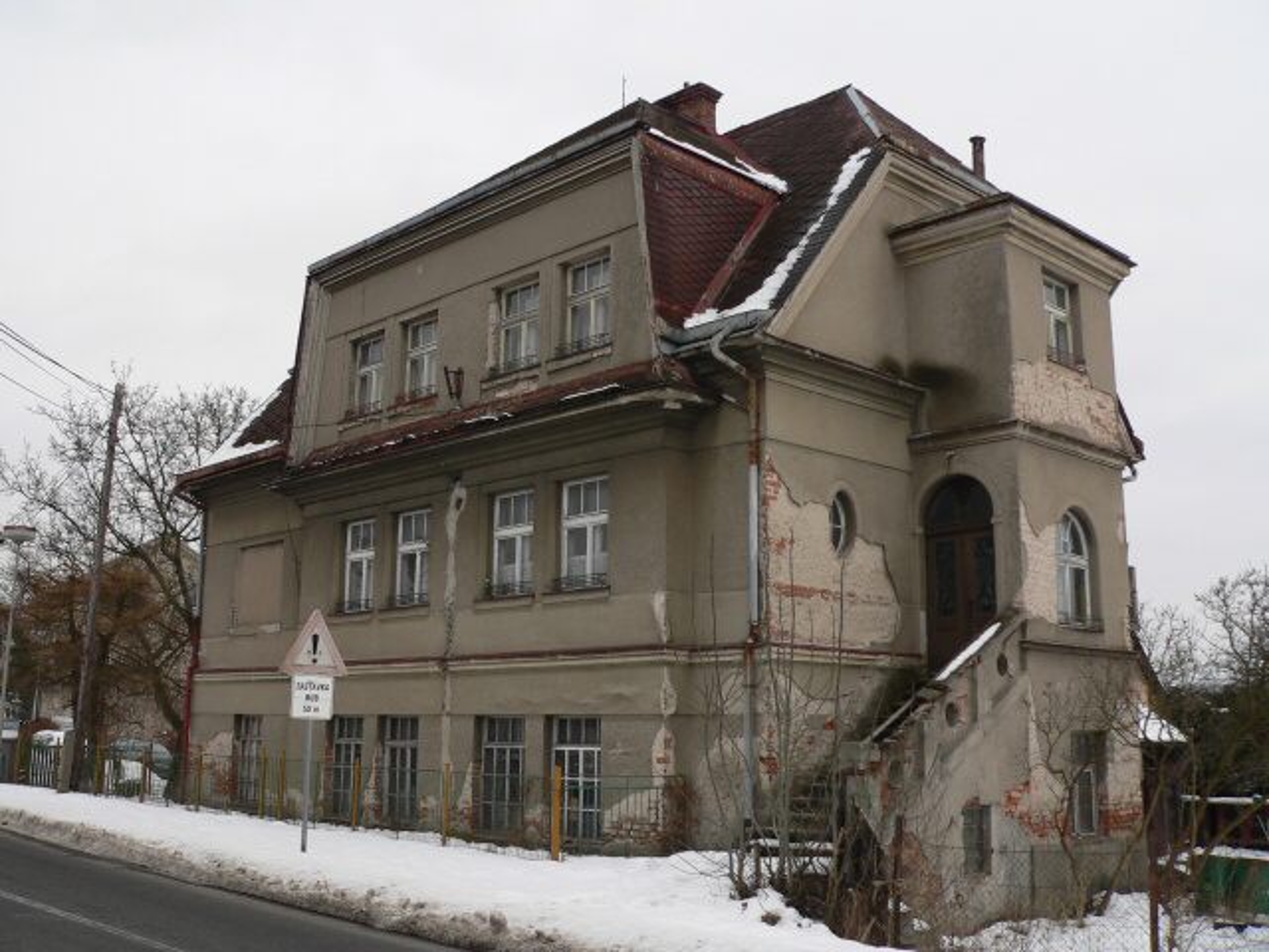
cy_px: 476
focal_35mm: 36
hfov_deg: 51.4
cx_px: 634
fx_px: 1320
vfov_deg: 39.7
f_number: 4
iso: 80
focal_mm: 6
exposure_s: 1/320
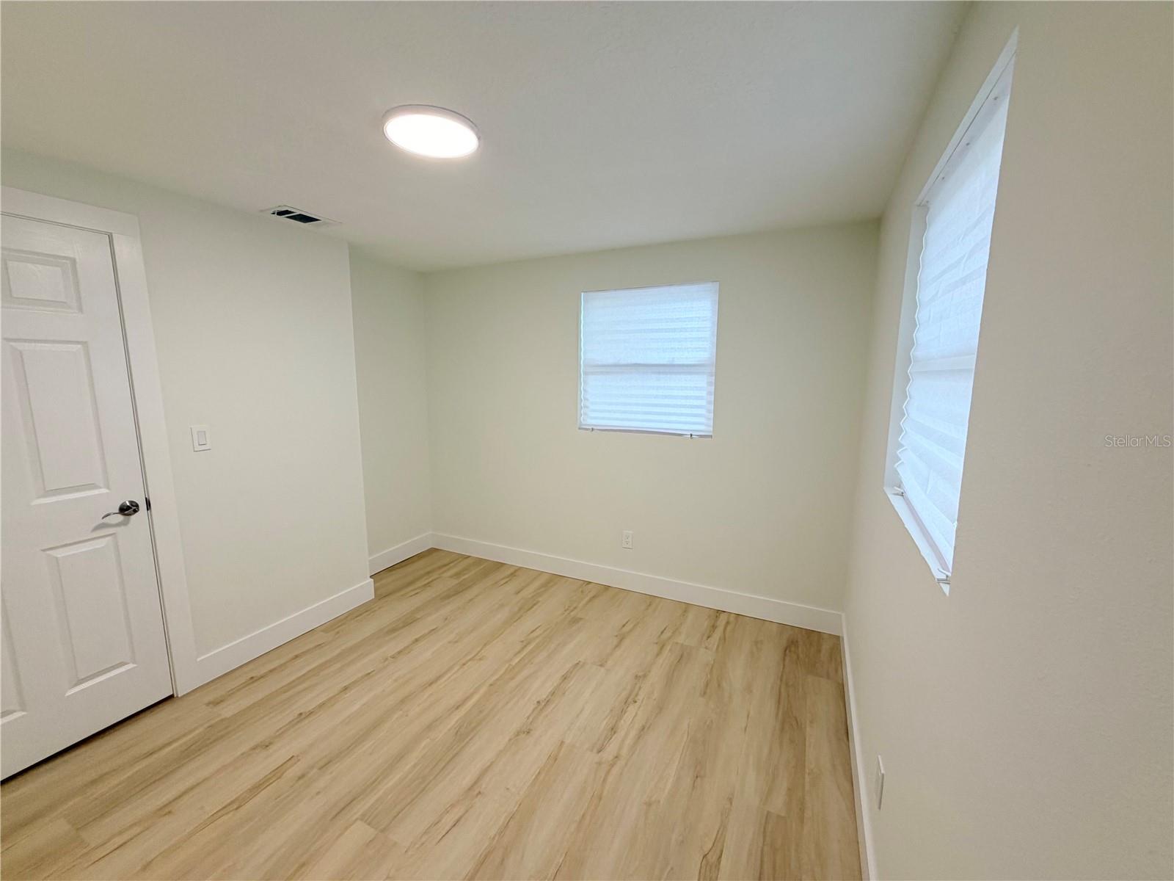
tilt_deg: -7.7
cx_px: 587
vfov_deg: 85.7
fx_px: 475
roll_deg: +0.4
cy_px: 440
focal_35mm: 14
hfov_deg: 102.1
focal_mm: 2.22
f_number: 2.2
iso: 160
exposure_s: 1/120
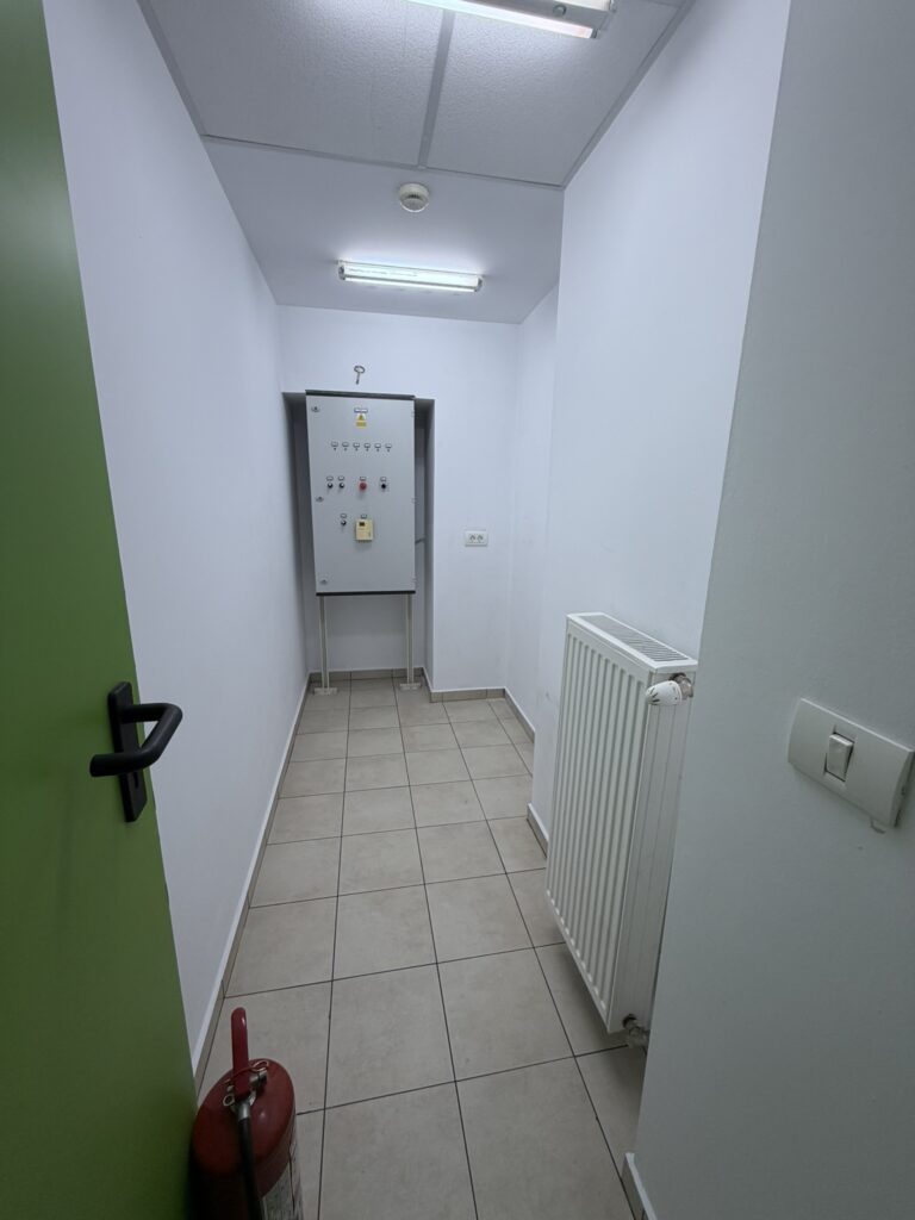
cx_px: 458
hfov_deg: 85.7
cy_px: 610
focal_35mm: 14
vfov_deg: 102.1
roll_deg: +0.9
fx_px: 493
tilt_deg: -13.4
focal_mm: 2.22
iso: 80
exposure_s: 1/100
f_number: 2.2
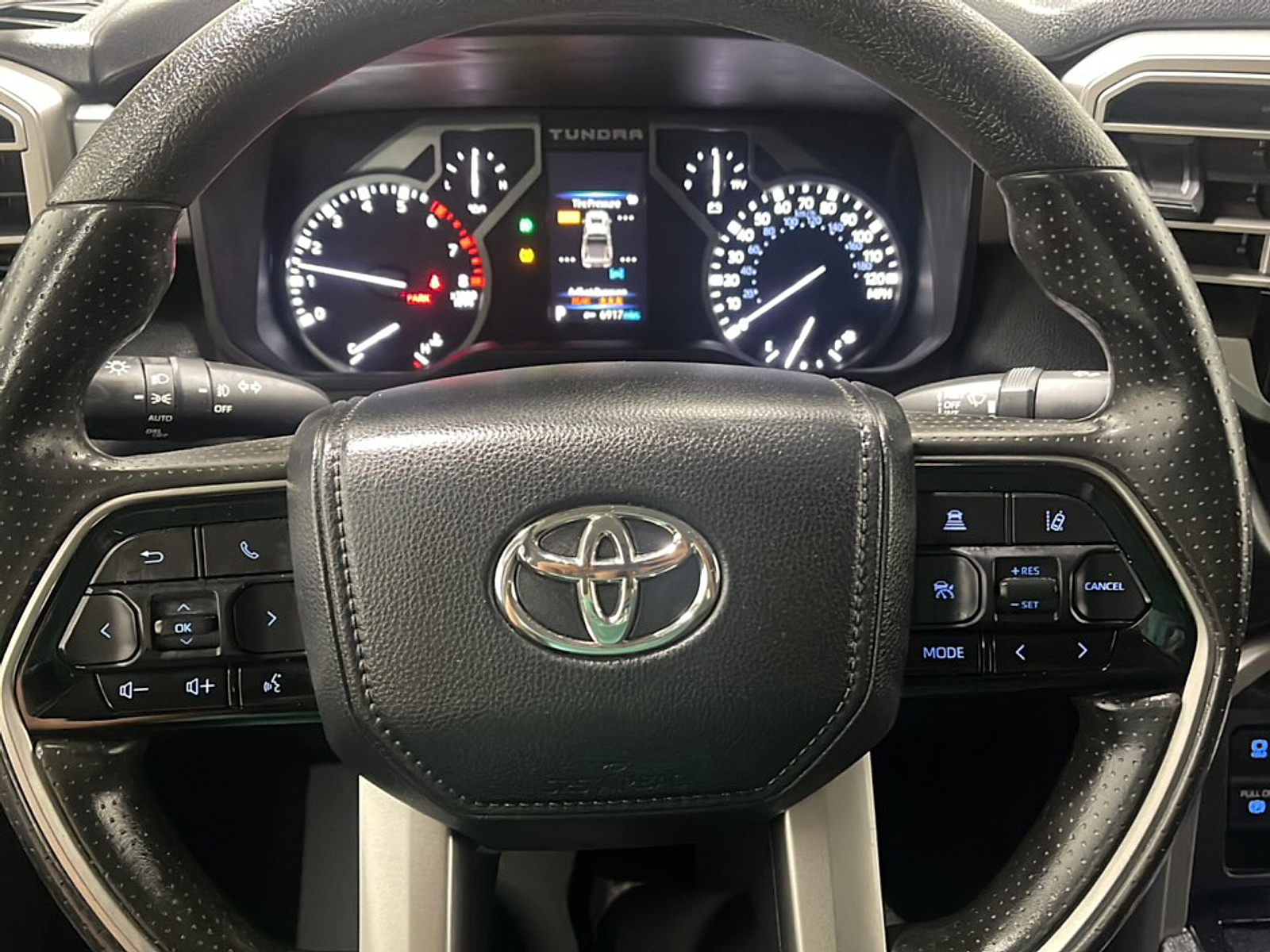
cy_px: 476
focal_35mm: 28
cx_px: 635
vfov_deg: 49.7
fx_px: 1027
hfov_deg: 63.4
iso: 1000
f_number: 1.6
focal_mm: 5.1
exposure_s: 1/40
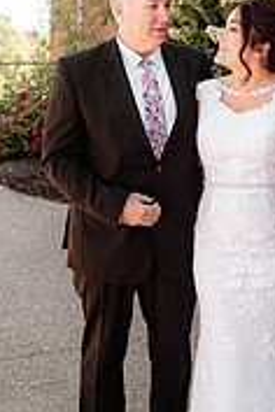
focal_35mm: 61
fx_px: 699
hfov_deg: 21.9
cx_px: 231
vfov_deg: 32.3
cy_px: 102
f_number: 2.8
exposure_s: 1/400
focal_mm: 24
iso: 160
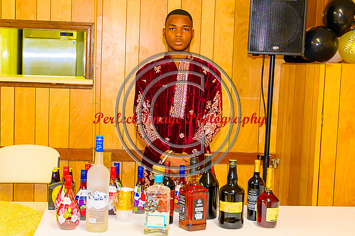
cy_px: 121
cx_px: 157
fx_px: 604
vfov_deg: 22.1
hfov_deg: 32.7
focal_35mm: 61
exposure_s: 1/125
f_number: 3.2
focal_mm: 37
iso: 1250
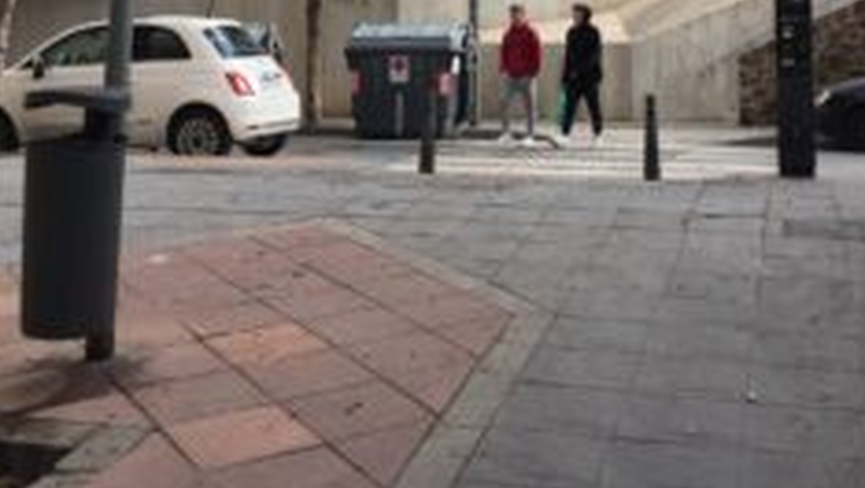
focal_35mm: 54
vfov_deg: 21.2
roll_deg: -0.5
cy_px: -48
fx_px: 1239
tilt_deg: +5.2
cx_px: 499
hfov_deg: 38.4
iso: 32
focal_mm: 4.15
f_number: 2.2
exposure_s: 1/608
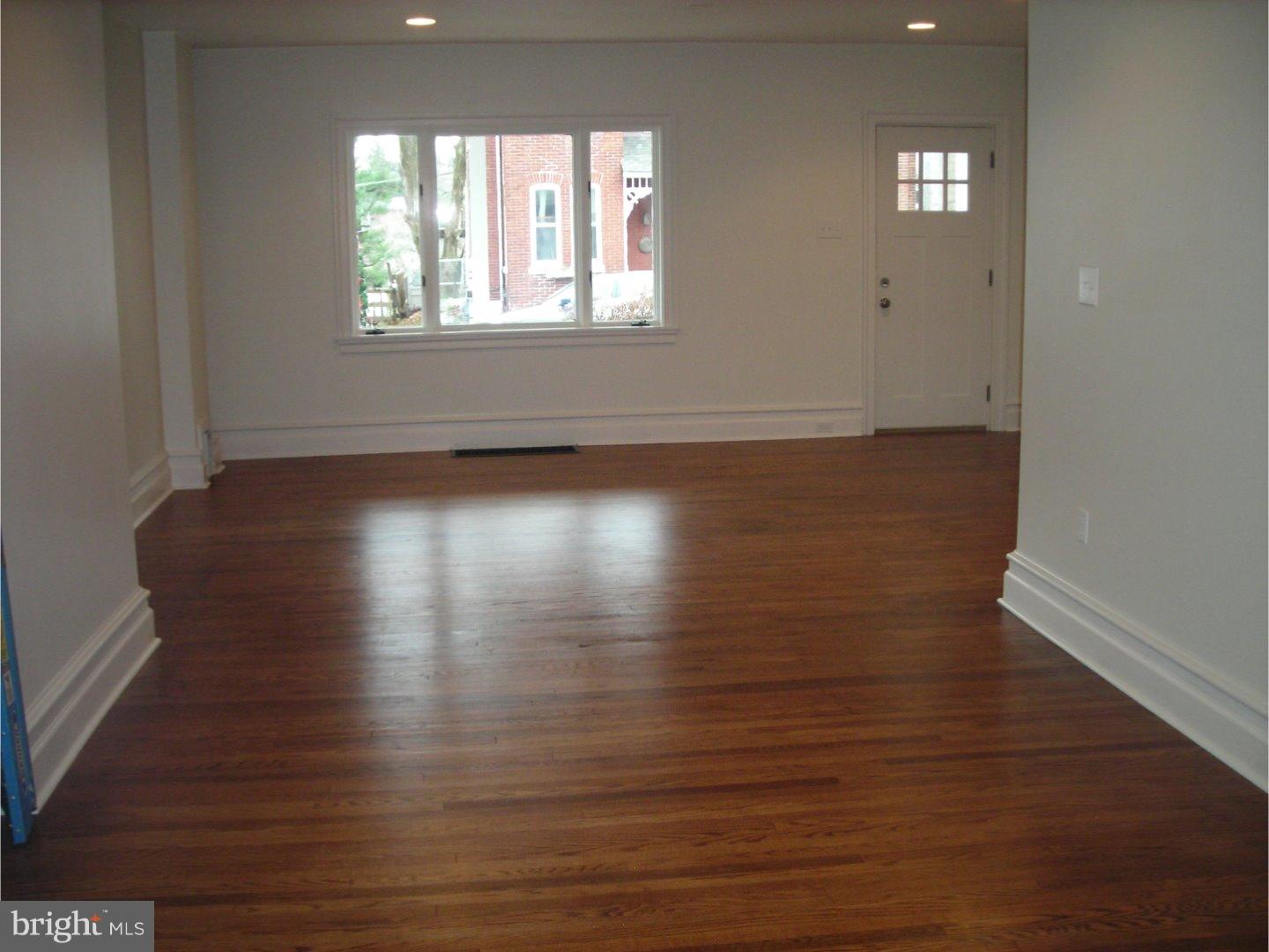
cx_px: 634
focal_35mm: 38
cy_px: 476
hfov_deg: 49.0
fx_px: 1393
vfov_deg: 37.7
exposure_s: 1/30
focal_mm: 6.3
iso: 172
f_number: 3.2
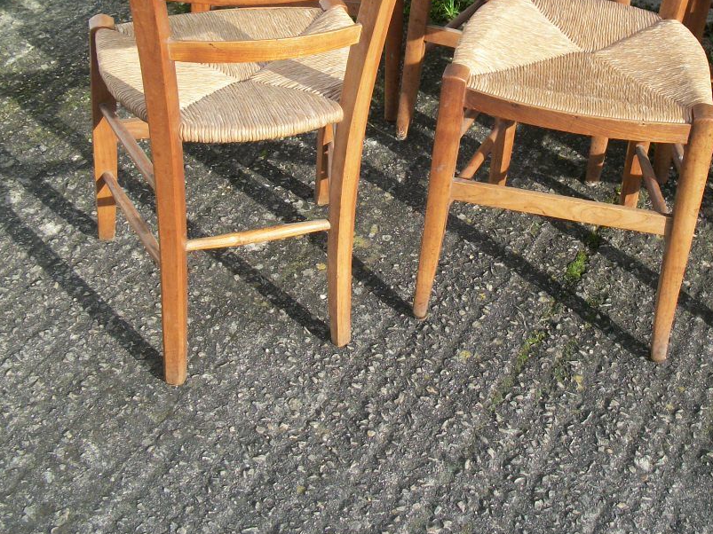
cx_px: 439
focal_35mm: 51
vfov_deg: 28.0
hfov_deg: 37.3
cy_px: 117
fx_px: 1050
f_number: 8.8
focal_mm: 5.7
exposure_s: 1/80
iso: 80
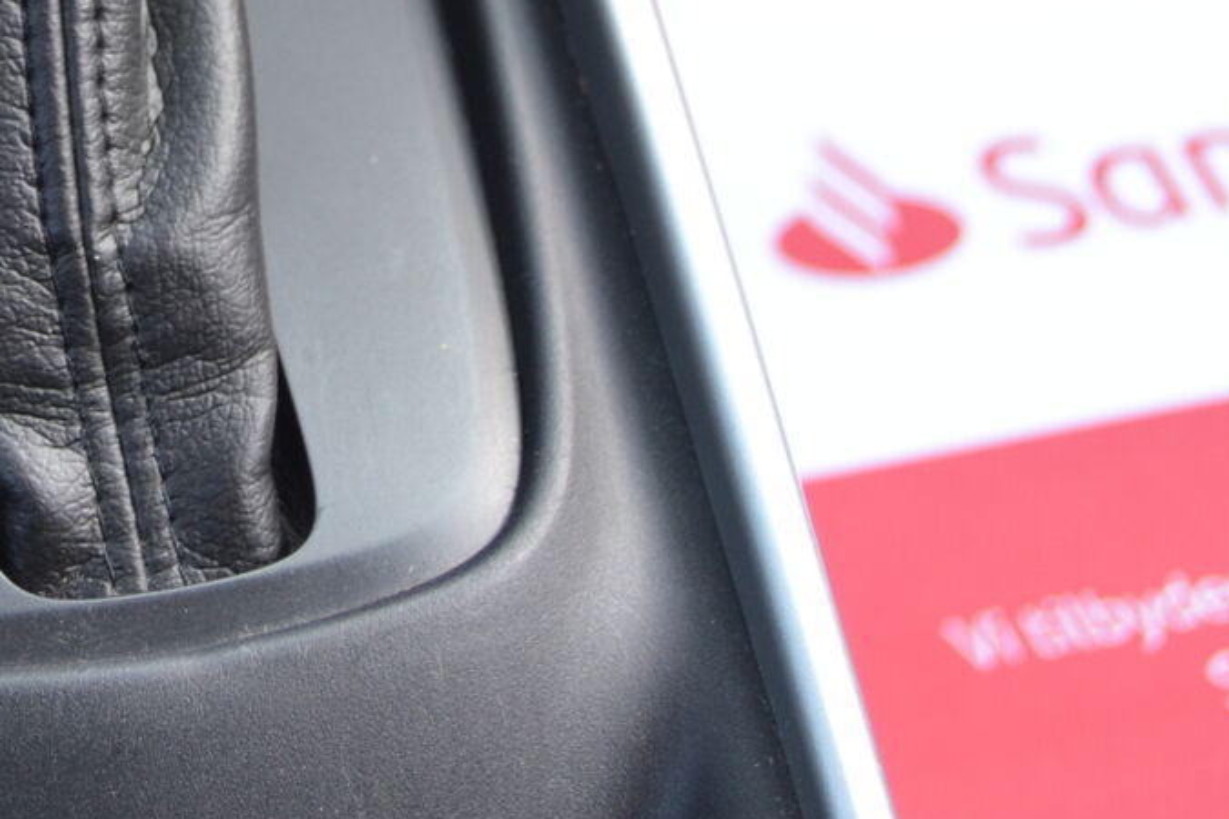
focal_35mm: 128
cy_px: -238
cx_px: 87
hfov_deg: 15.8
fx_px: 4369
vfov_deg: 10.5
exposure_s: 1/80
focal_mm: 30
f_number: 4.5
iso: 400
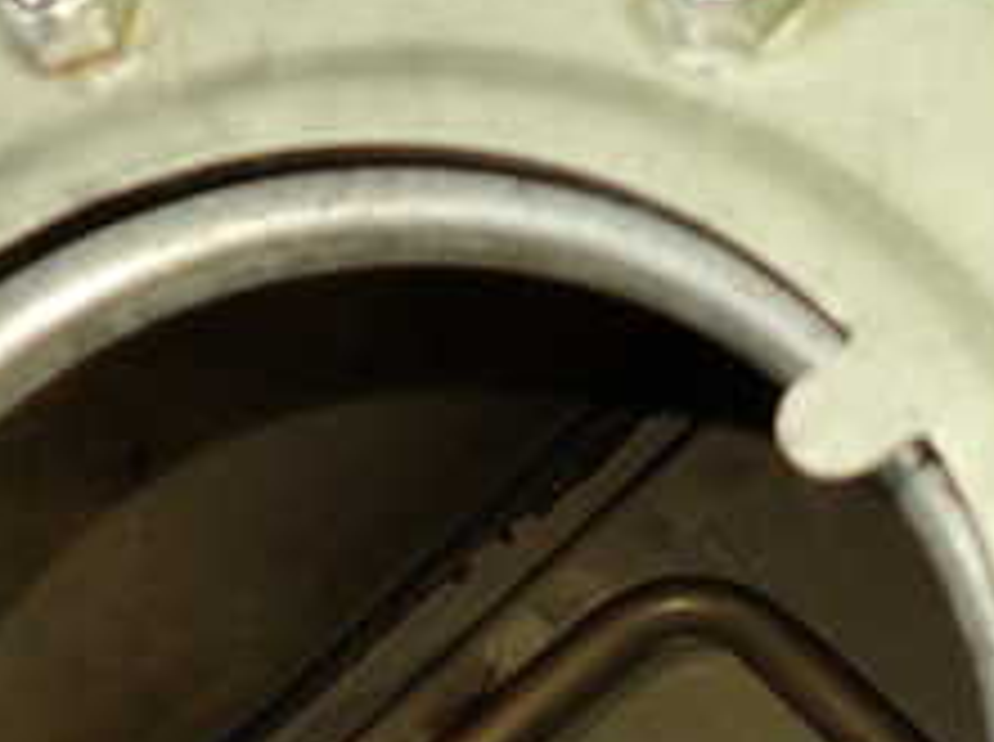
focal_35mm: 68
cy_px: 949
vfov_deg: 19.9
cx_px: 391
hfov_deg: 28.5
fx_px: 1949
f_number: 2
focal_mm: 4.5
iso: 200
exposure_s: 1/40
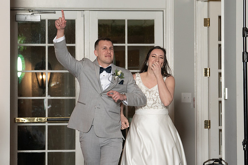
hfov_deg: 12.1
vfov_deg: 8.1
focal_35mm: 170
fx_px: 1174
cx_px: 131
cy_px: 79
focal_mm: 132
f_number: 5.6
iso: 2000
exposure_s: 1/200
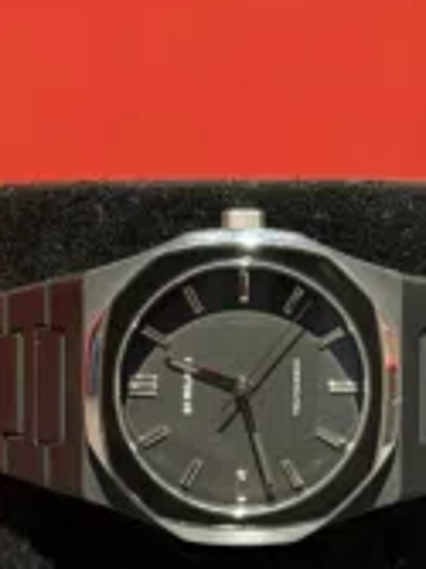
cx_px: 215
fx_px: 1889
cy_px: 392
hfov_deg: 12.9
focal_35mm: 115
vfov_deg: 17.1
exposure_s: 1/33
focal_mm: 6.76
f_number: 1.78
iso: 250
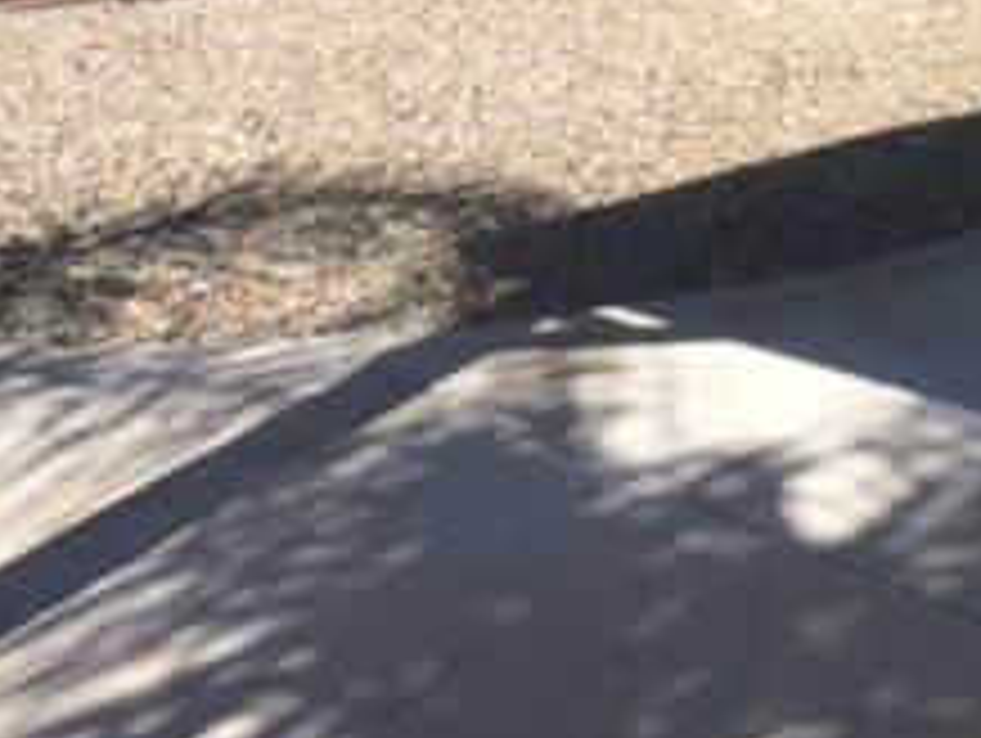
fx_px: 2412
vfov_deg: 16.2
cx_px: 927
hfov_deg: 22.3
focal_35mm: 85
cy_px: -310
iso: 32
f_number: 2.2
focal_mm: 4.15
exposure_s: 1/1522
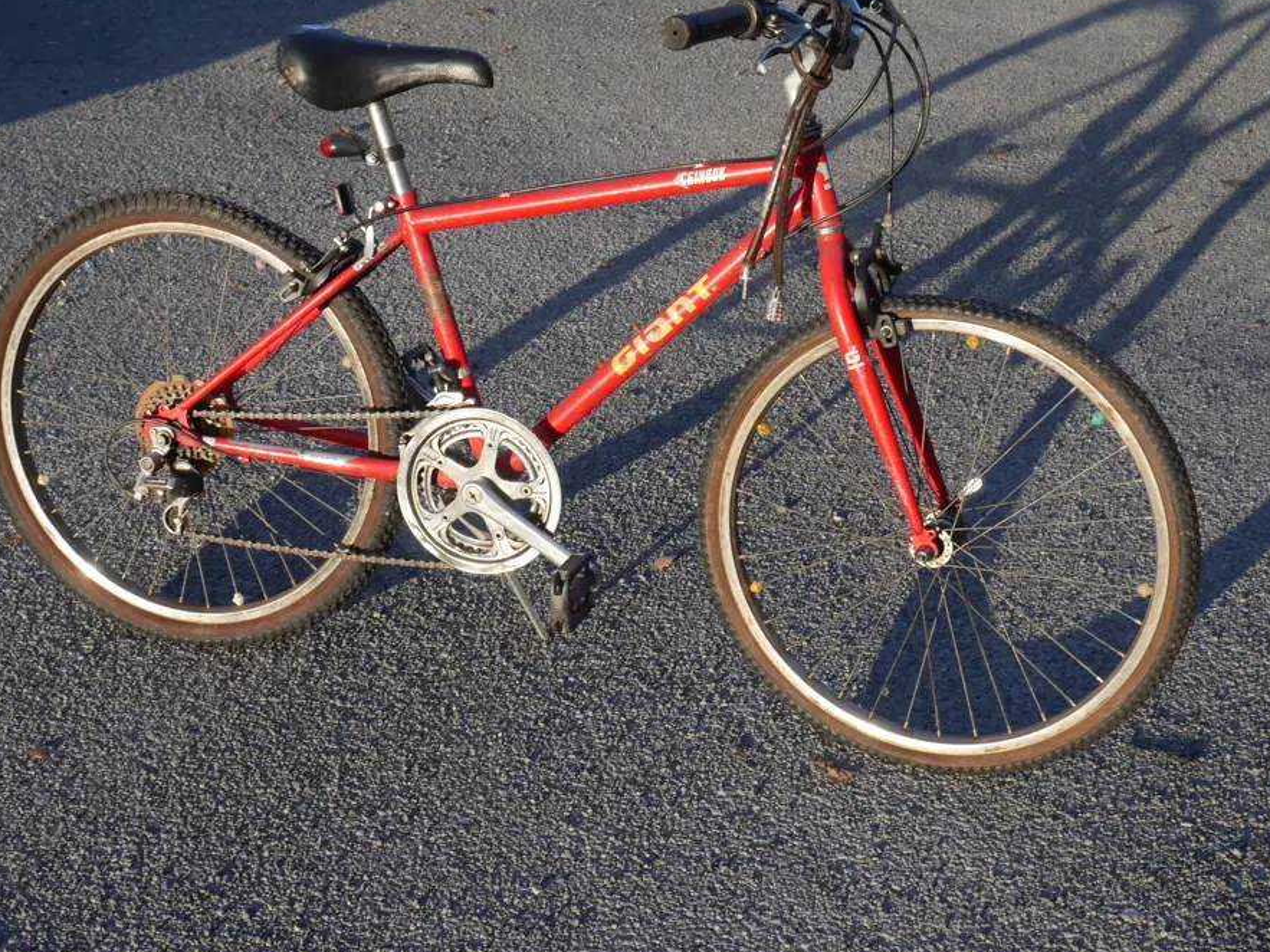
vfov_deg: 25.2
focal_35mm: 58
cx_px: 570
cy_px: 421
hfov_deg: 33.2
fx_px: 2128
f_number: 7.1
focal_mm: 25
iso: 200
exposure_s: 1/160
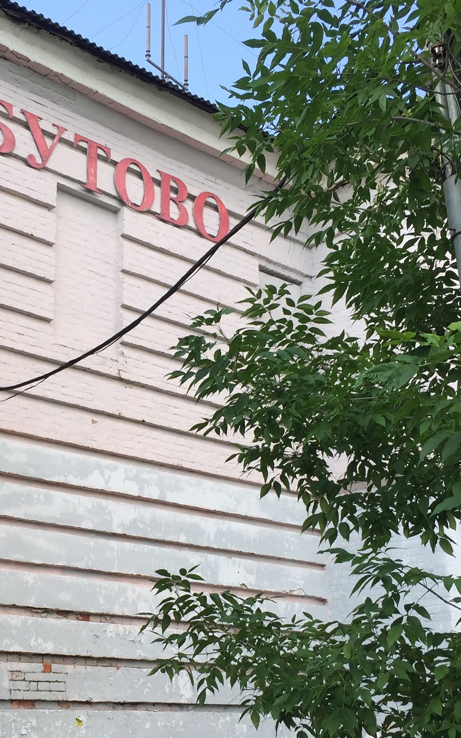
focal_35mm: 51
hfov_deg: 25.0
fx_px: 1025
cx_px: 108
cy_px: 441
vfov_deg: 39.4
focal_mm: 4.15
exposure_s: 1/421
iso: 32
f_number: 2.2
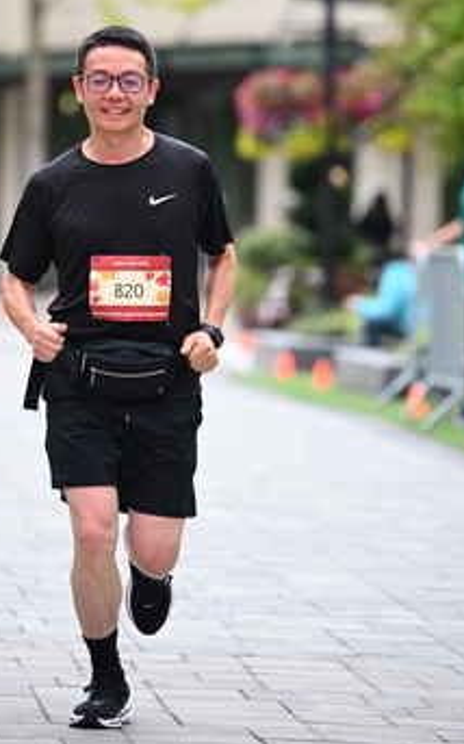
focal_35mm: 278
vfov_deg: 7.5
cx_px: 155
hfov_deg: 4.7
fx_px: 5632
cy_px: 176
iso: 640
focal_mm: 170
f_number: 2.8
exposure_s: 1/2000
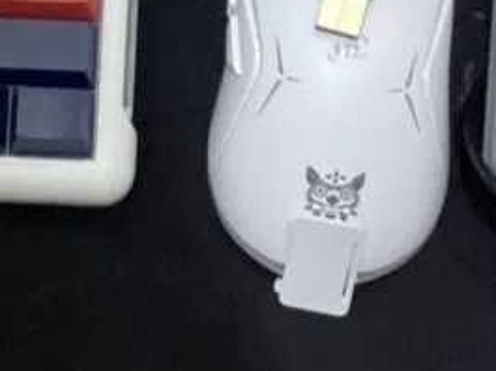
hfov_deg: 25.3
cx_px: 58
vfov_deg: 18.7
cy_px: -52
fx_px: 1073
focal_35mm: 75
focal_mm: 3.3
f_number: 2.4
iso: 320
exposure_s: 1/60
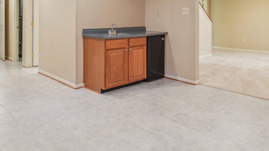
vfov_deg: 37.2
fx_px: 214
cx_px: 150
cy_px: 25
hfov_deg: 64.1
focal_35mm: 30
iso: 100
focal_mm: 10
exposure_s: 1/1.67
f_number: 7.1
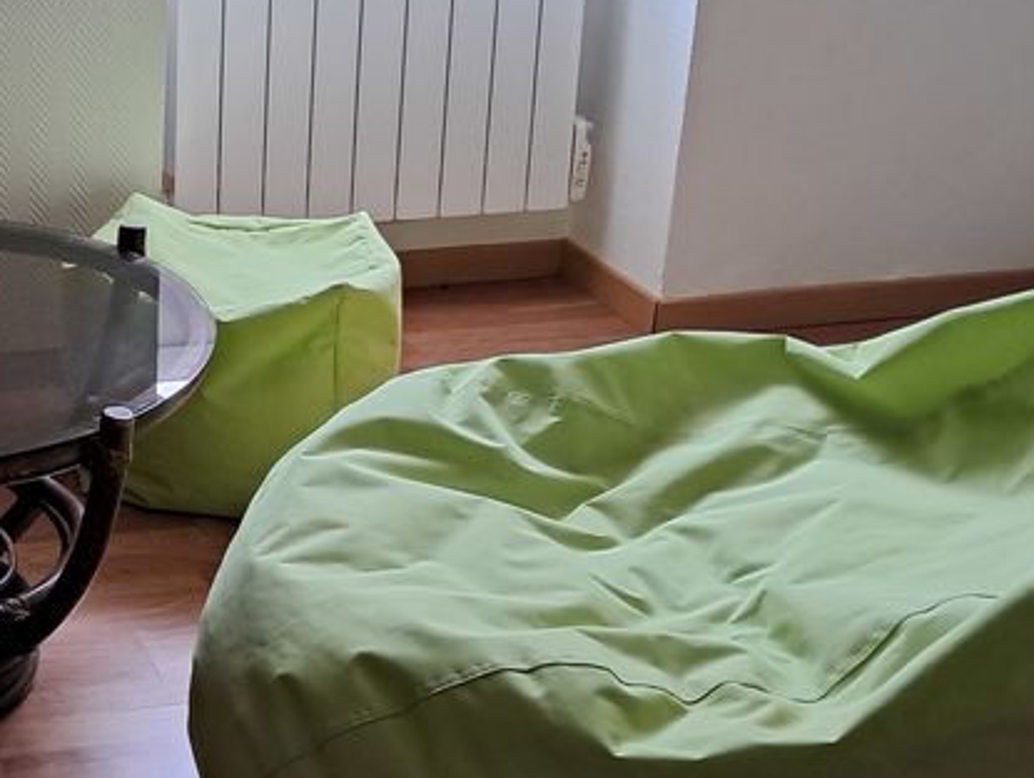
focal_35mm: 65
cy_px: 362
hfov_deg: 28.3
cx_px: 40
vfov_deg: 22.6
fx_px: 1943
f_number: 1.8
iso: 500
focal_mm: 4
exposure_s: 1/40
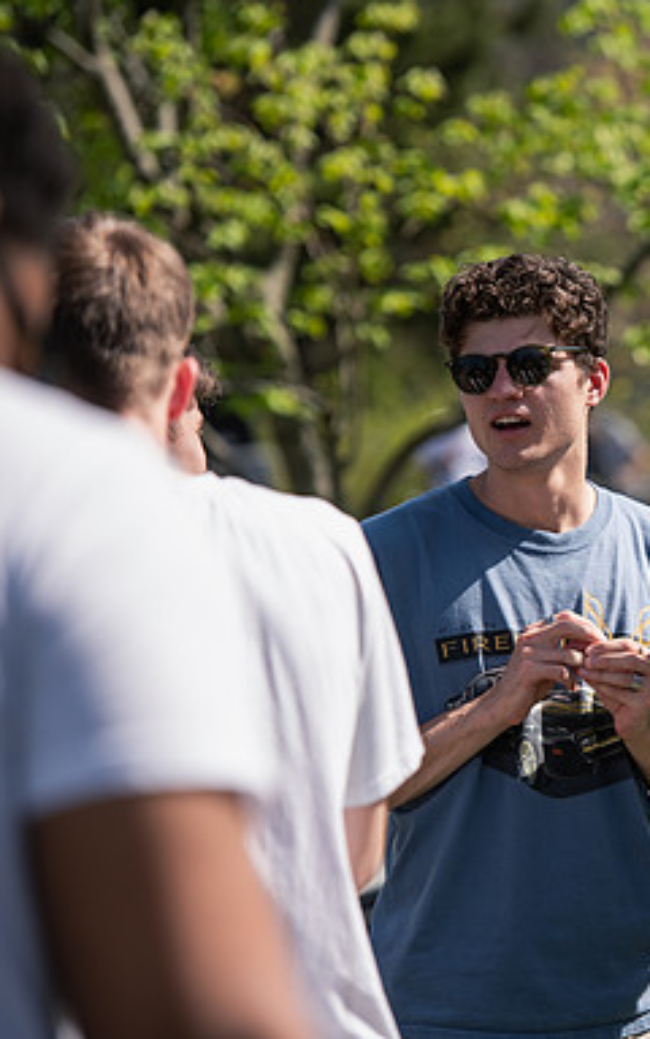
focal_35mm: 231
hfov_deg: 5.7
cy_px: 518
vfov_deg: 9.1
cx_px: 769
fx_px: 6547
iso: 125
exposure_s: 1/640
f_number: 4
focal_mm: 150
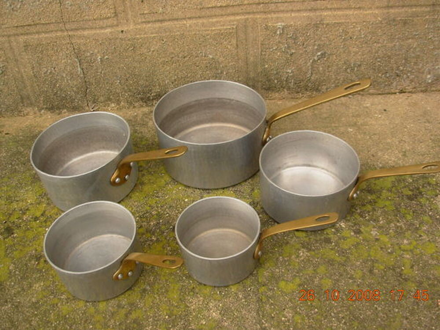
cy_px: 165
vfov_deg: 37.7
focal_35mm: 38
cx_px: 220
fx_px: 483
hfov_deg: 49.0
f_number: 2.9
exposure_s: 1/60.4
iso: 50
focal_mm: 6.3
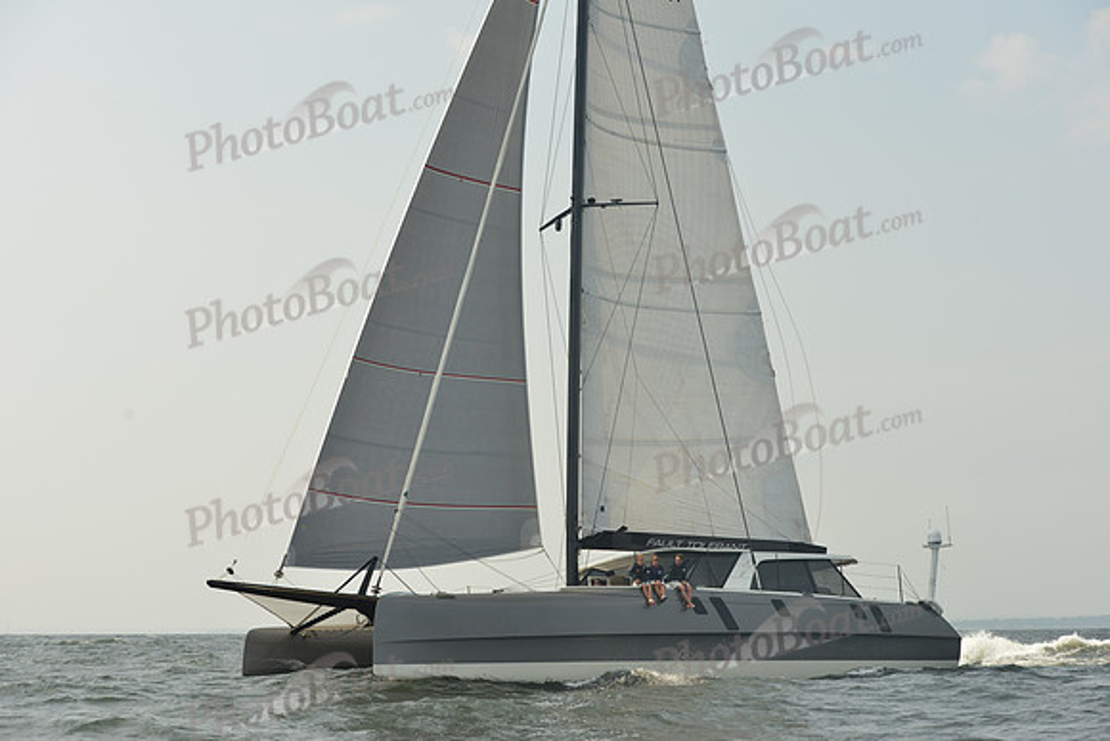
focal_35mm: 70
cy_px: 370
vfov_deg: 19.5
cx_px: 555
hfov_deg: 28.8
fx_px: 2159
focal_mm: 70
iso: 320
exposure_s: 1/1250
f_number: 8
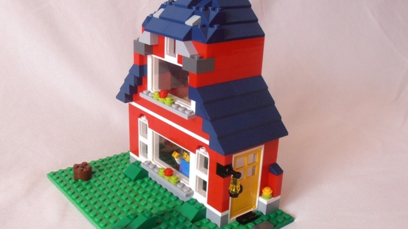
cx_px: 191
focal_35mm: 45
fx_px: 487
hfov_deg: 45.5
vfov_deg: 26.5
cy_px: 134
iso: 125
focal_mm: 6.61
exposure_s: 1/30
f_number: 3.9
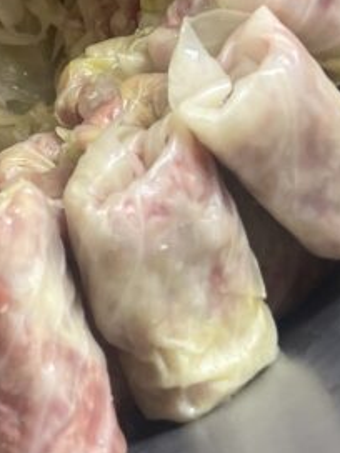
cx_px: -198
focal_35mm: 98
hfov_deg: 14.0
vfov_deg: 18.3
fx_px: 1283
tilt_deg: -66.2
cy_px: -178
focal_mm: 5.1
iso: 125
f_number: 1.6
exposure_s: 1/50
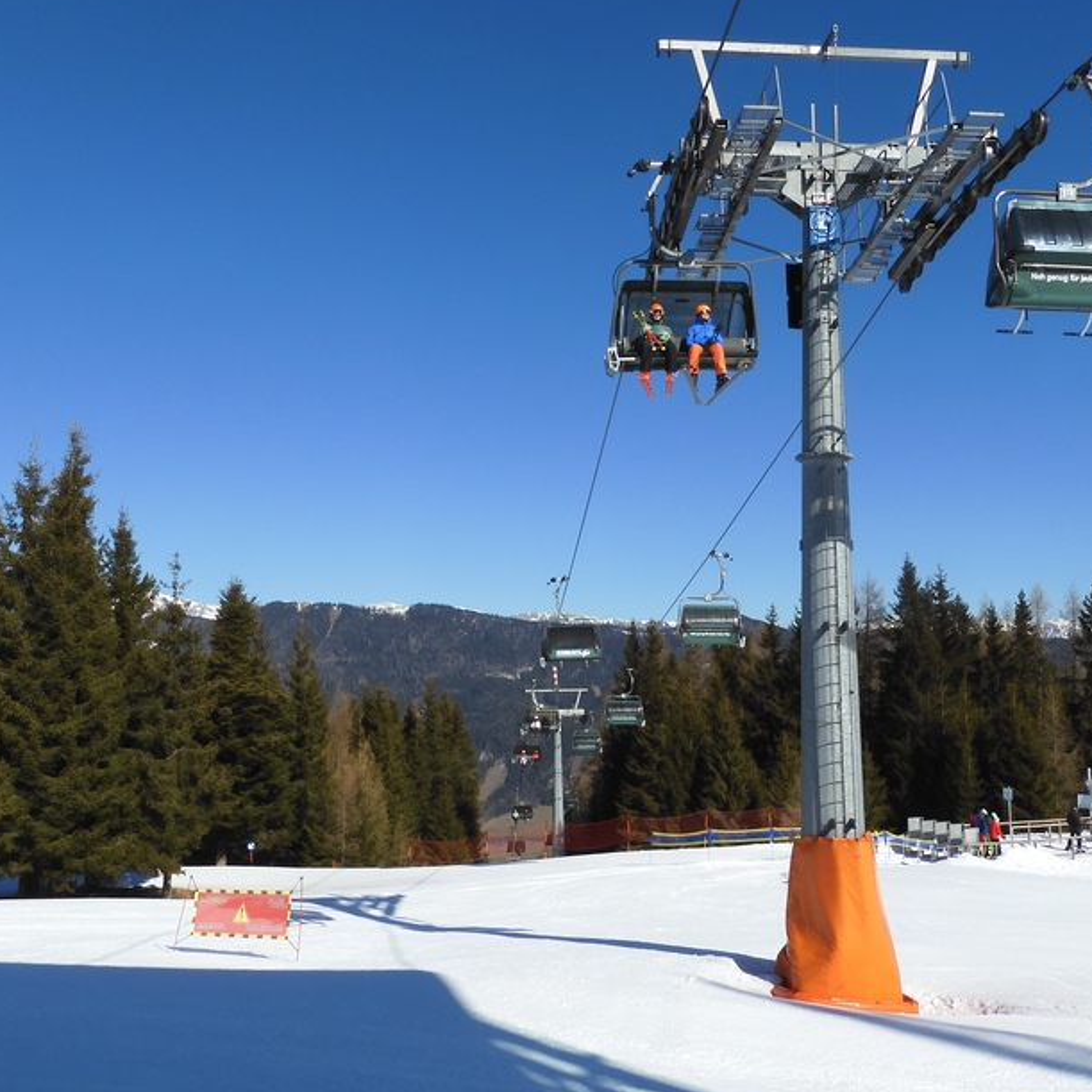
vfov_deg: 49.7
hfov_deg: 49.6
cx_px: 609
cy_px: 556
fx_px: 1178
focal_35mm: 33
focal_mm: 4.3
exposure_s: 1/2000
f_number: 3.4
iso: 100
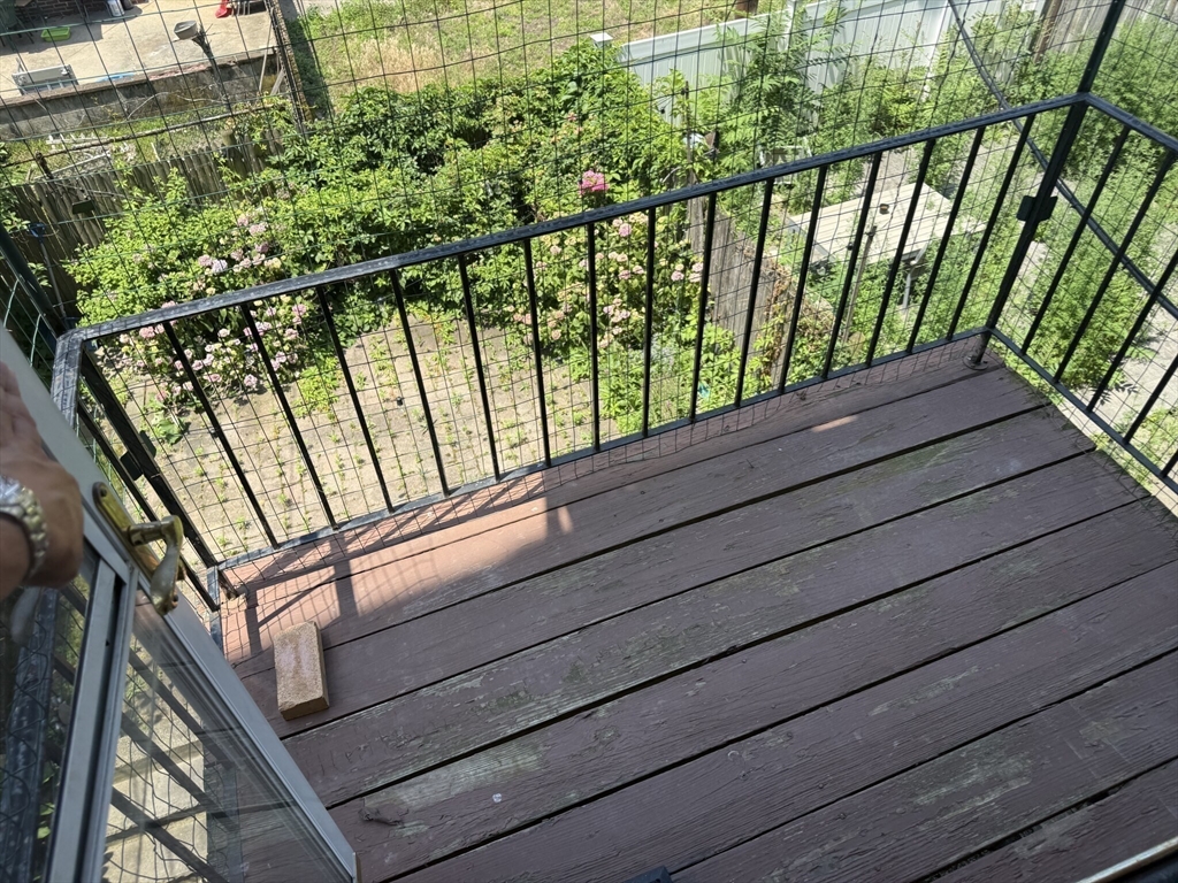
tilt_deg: -45.1
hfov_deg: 71.6
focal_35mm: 24
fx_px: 817
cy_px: 442
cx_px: 589
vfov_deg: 56.8
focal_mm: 6.76
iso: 80
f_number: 1.78
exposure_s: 1/1493
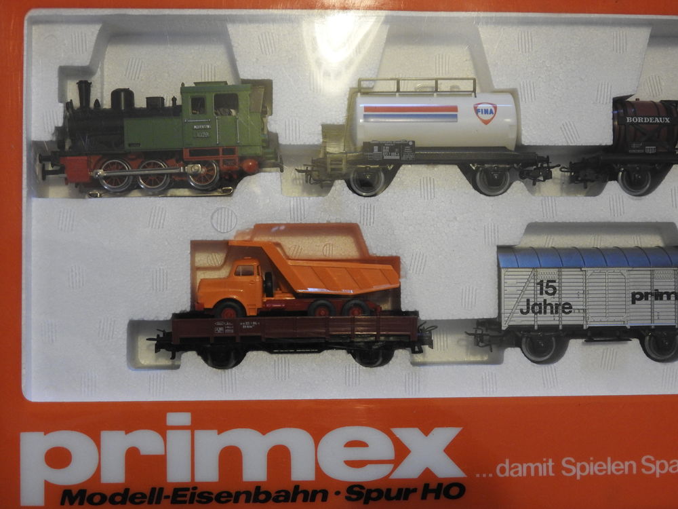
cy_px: 254
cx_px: 339
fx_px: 979
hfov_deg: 38.2
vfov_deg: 29.1
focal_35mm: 50
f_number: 4
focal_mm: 9
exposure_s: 1/10
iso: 400
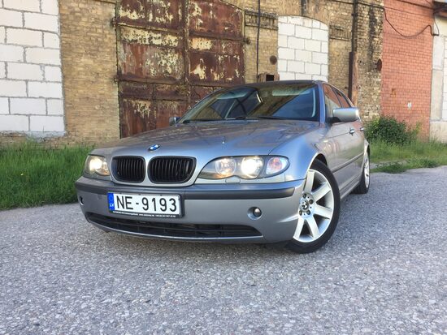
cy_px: 168
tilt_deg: -6.0
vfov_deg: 48.3
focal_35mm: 29
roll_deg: +0.1
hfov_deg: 61.6
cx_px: 224
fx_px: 375
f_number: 2.2
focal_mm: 4.15
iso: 32
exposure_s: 1/214
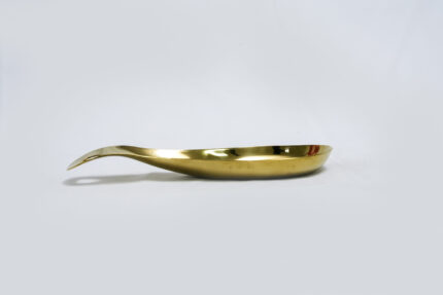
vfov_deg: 19.5
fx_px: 862
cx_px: 222
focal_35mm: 70
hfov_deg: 28.8
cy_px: 148
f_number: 16
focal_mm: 70
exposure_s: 1/160
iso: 6400
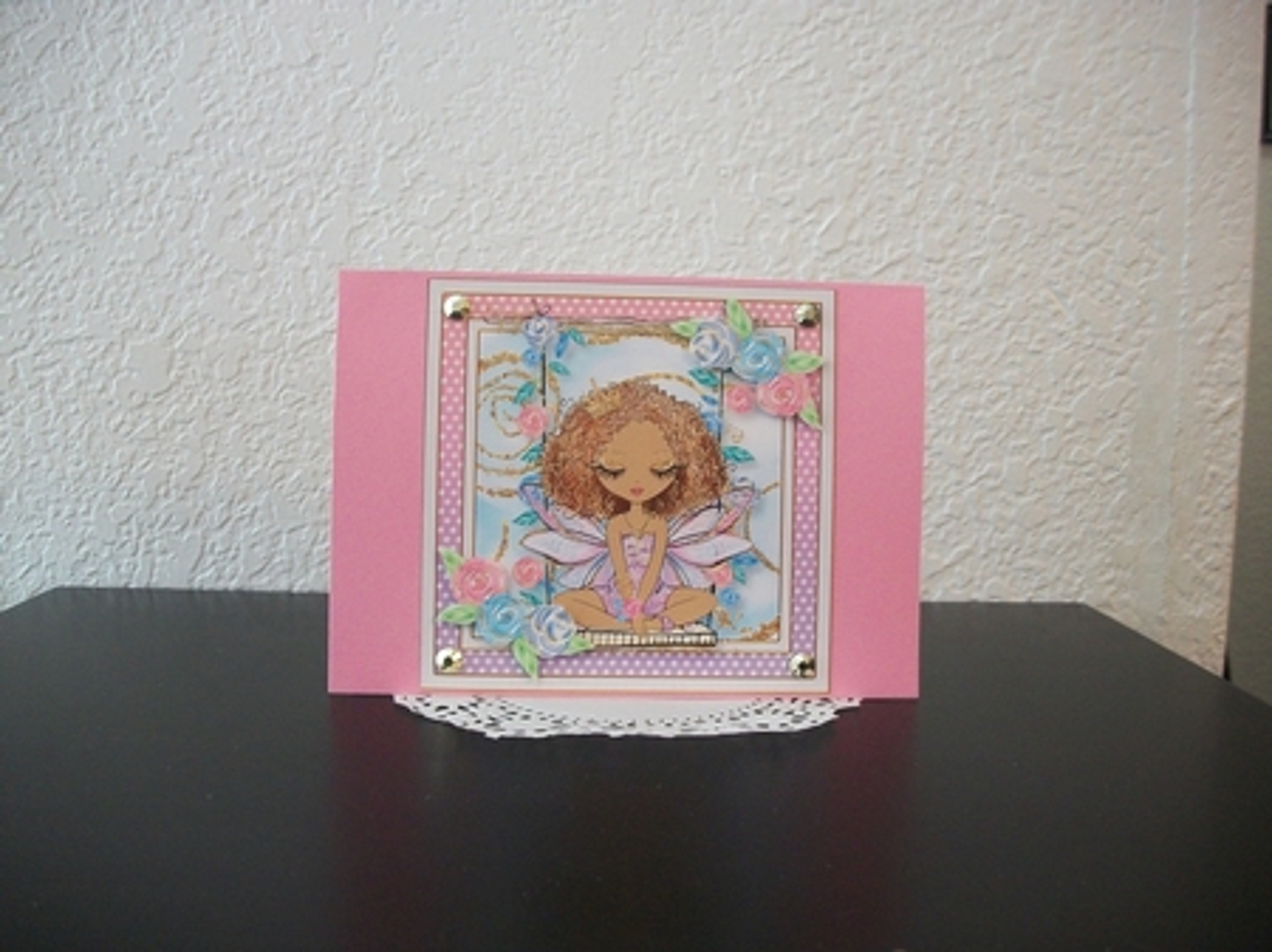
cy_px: 476
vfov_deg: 44.1
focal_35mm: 32
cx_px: 636
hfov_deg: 56.8
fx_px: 1175
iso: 220
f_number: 2.9
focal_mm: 5.7
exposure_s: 1/8
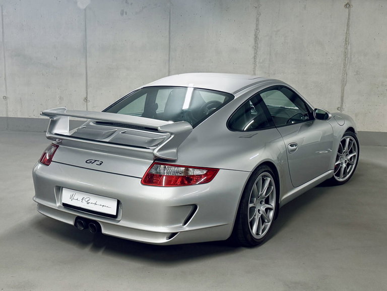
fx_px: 268
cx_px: 194
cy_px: 146
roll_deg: -0.5
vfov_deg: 56.8
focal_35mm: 24
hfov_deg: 71.6
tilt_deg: -12.2
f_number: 1.78
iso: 200
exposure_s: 1/100
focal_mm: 6.76
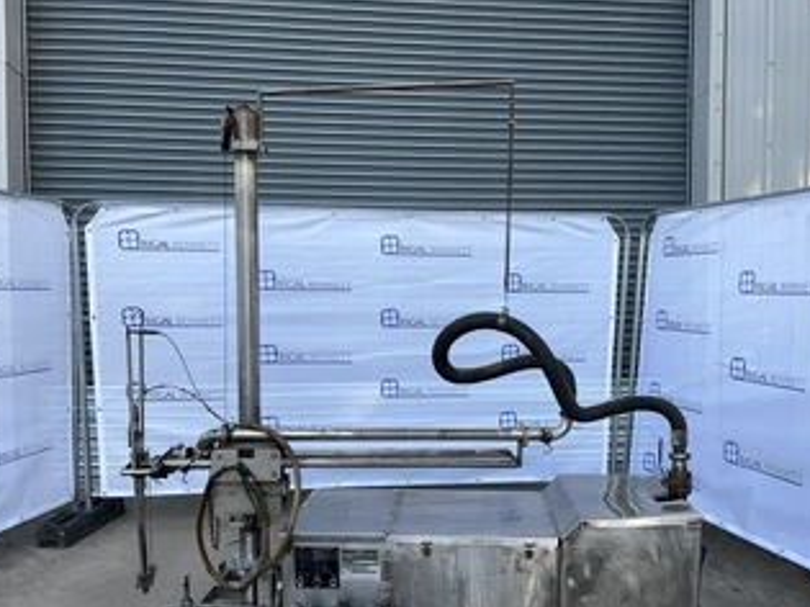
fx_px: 772
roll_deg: +1.2
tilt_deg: -3.6
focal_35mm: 33
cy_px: 381
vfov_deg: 42.6
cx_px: 435
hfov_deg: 55.3
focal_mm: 5.1
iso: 50
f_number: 1.6
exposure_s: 1/487
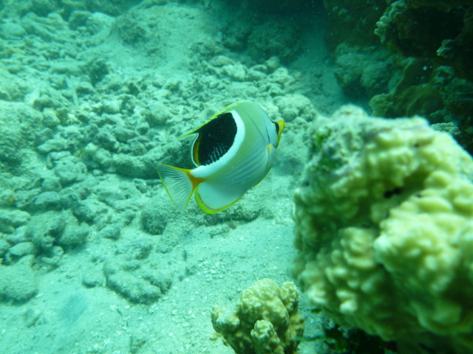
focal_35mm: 29
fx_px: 396
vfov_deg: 48.2
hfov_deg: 61.7
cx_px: 236
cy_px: 177
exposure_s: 1/250
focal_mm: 5.2
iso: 100
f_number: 3.4
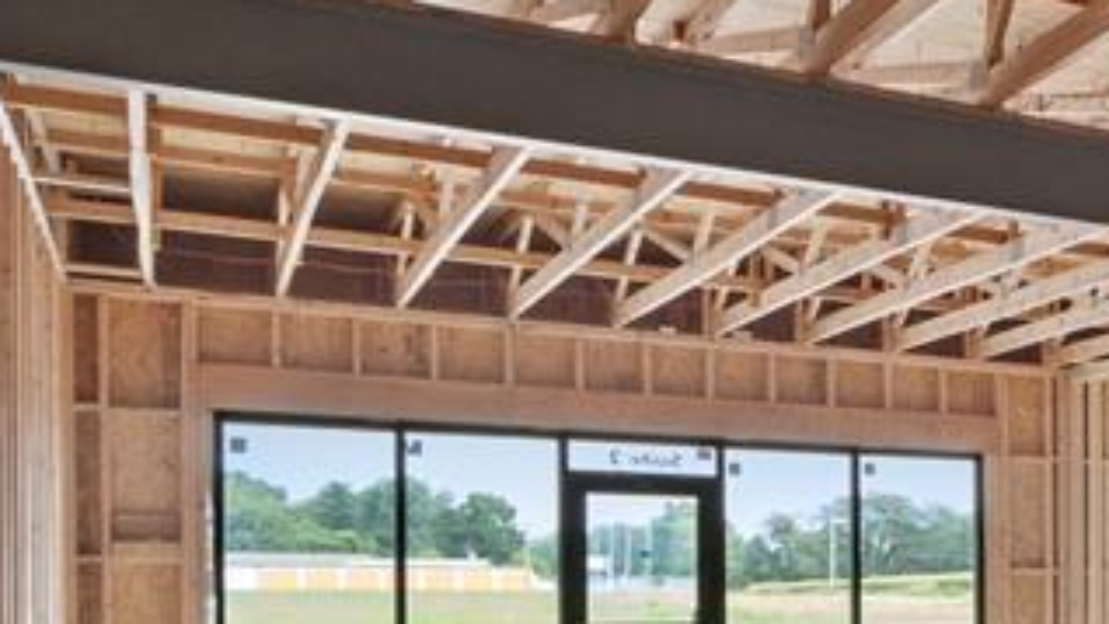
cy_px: 621
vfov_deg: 21.5
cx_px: 1747
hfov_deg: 25.8
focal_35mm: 54
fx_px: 1588
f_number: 9
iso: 400
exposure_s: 1/2
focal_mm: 8
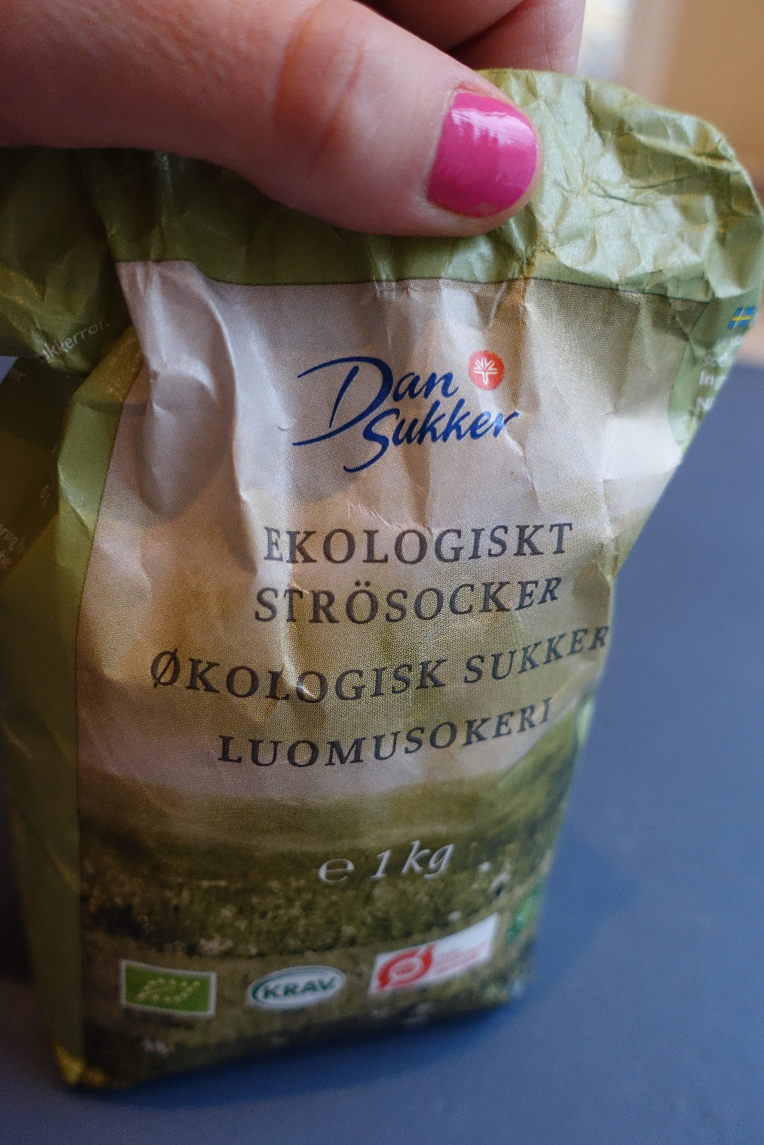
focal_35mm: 31
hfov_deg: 42.3
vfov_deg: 60.3
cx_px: 382
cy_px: 572
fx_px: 987
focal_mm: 11.22
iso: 800
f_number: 2.5
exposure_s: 1/30
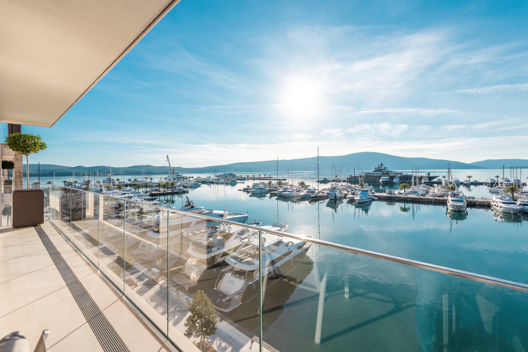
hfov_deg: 104.2
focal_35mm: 14
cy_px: 176
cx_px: 264
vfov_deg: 81.3
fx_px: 205
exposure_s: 1/800
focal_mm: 14
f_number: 5.6
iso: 50
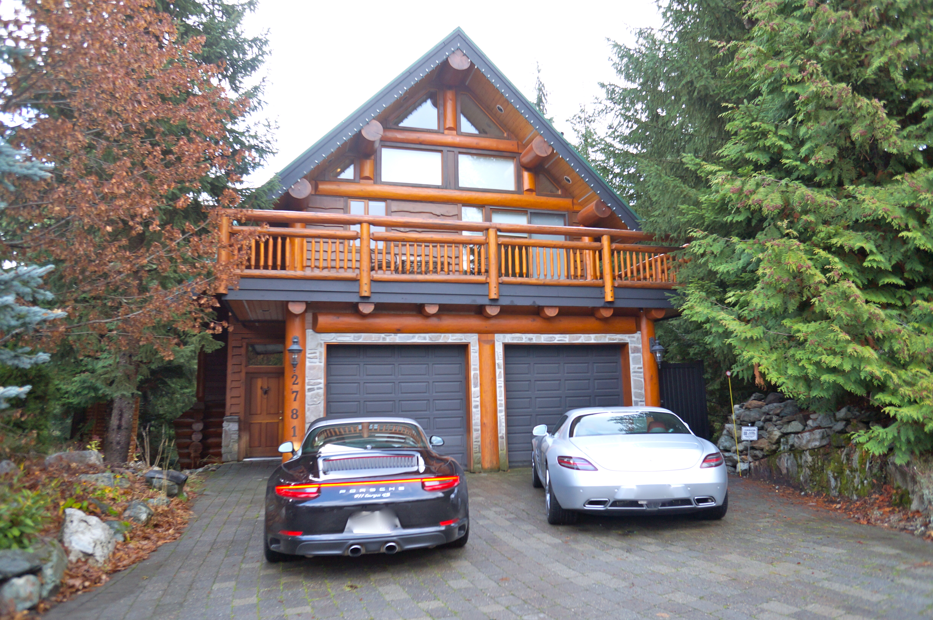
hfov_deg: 73.8
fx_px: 621
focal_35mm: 24
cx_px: 466
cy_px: 310
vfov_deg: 53.0
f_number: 4.5
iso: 200
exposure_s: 1/80
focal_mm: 16
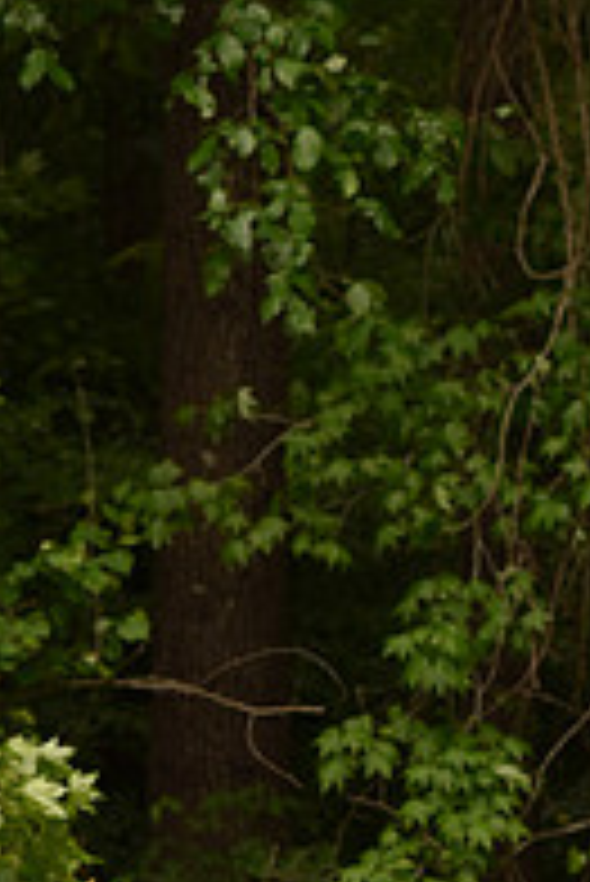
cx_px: 790
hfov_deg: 5.4
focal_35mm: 251
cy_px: 1084
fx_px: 6159
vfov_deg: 8.1
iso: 200
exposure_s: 1/320
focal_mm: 85
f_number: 6.3
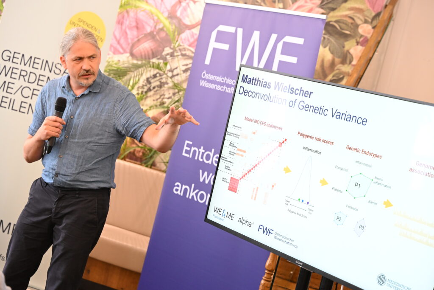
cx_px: 217
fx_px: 808
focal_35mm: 67
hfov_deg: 30.1
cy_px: 145
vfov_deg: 20.3
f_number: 4
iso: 4000
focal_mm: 67
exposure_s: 1/160
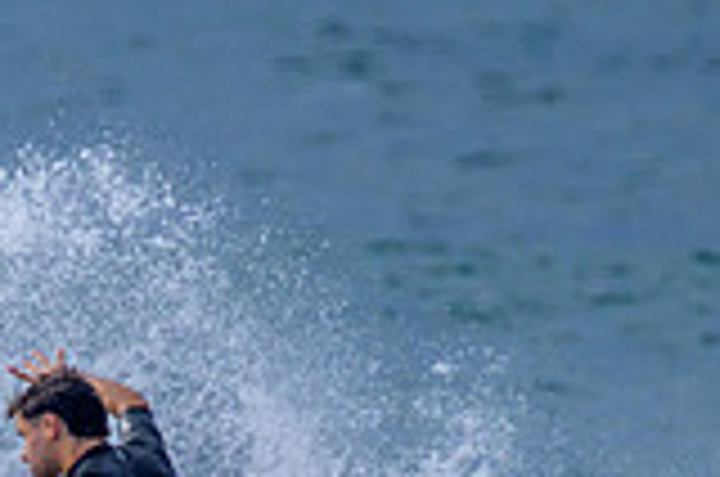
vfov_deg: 0.3
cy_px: 797
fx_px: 79661
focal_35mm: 3991
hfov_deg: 0.5
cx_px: -433
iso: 720
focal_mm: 800
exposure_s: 1/2000
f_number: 11
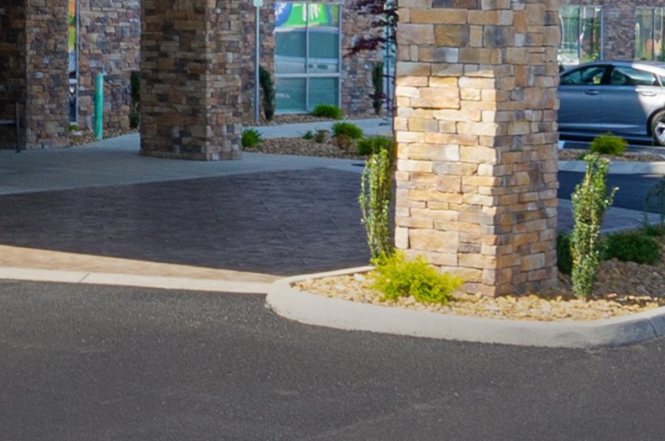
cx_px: -251
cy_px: -224
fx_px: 2065
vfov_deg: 11.7
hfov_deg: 17.0
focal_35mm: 112
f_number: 11
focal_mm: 12
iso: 200
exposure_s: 1/25
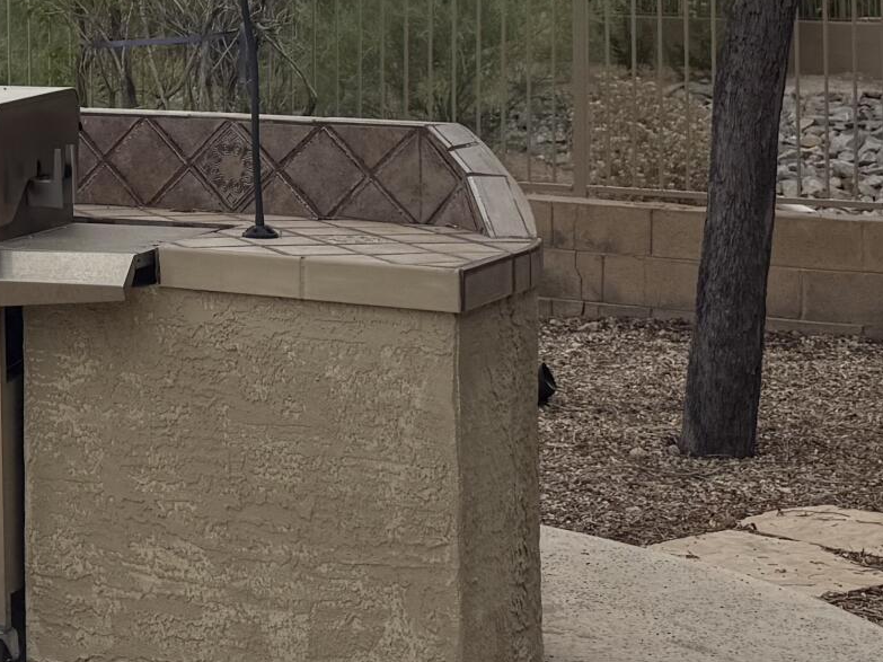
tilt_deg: +4.9
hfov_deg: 20.2
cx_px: -127
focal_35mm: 92
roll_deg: -0.3
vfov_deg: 15.3
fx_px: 2346
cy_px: -188
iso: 80
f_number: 1.78
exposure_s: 1/8130
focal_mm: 6.76
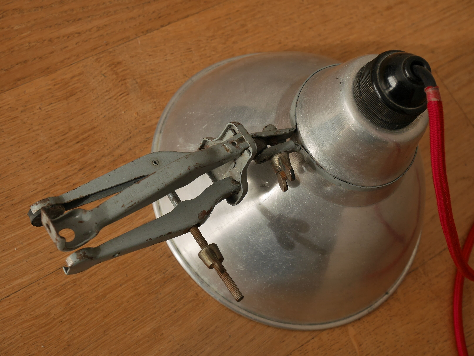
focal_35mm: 64
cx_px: 237
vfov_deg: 22.9
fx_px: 876
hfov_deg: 30.3
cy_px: 178
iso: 200
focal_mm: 32
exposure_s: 1/80
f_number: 5.6
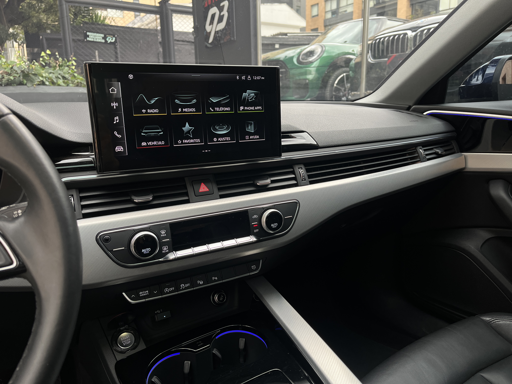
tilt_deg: -12.6
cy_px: 192
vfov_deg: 53.1
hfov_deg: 67.3
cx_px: 256
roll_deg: +1.8
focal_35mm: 26
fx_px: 385
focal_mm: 5.1
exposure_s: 1/121
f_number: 1.6
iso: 80
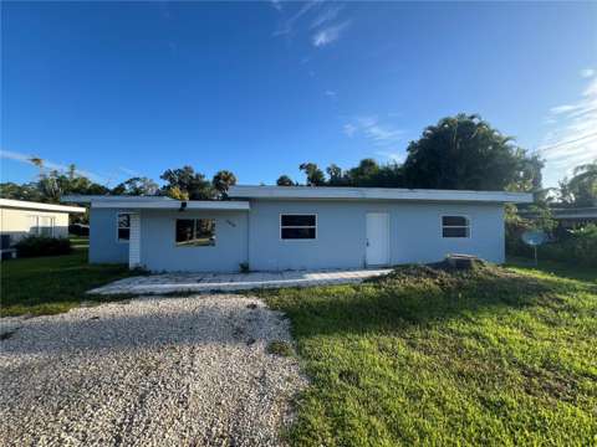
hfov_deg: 106.2
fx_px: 224
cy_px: 224
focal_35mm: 13
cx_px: 298
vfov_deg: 89.9
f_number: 1.8
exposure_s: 1/686
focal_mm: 1.57
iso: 32
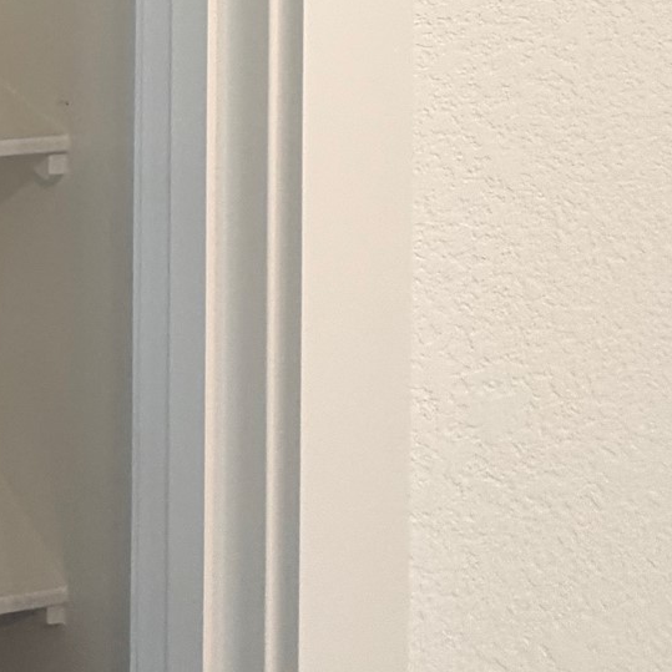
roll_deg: -0.1
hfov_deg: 28.3
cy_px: -266
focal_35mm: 47
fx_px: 1032
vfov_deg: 27.8
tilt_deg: +0.7
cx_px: -246
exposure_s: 1/60
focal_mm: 2.22
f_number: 2.2
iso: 200
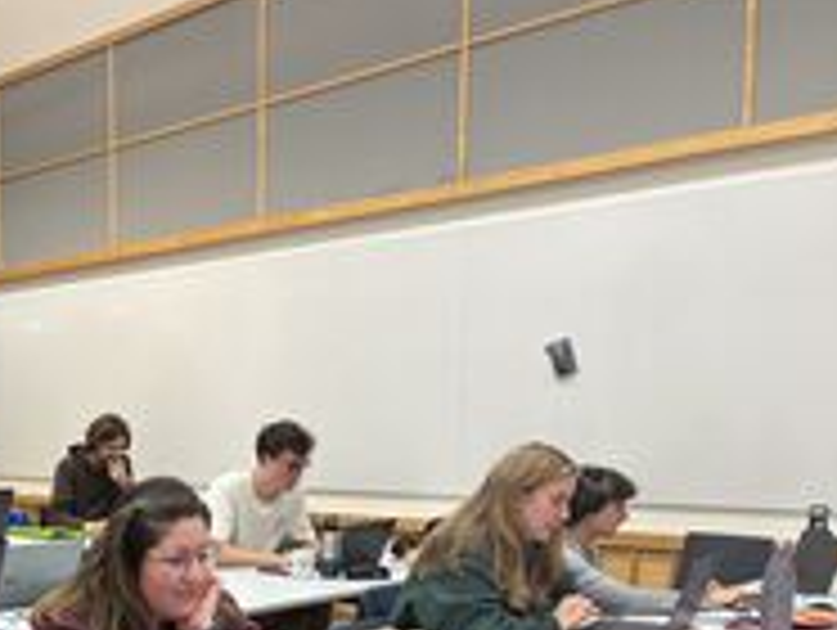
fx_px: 1186
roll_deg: +0.7
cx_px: 72
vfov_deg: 28.6
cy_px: 565
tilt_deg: -7.4
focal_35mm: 49
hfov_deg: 36.3
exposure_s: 1/50
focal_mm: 5.96
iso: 100
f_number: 1.6
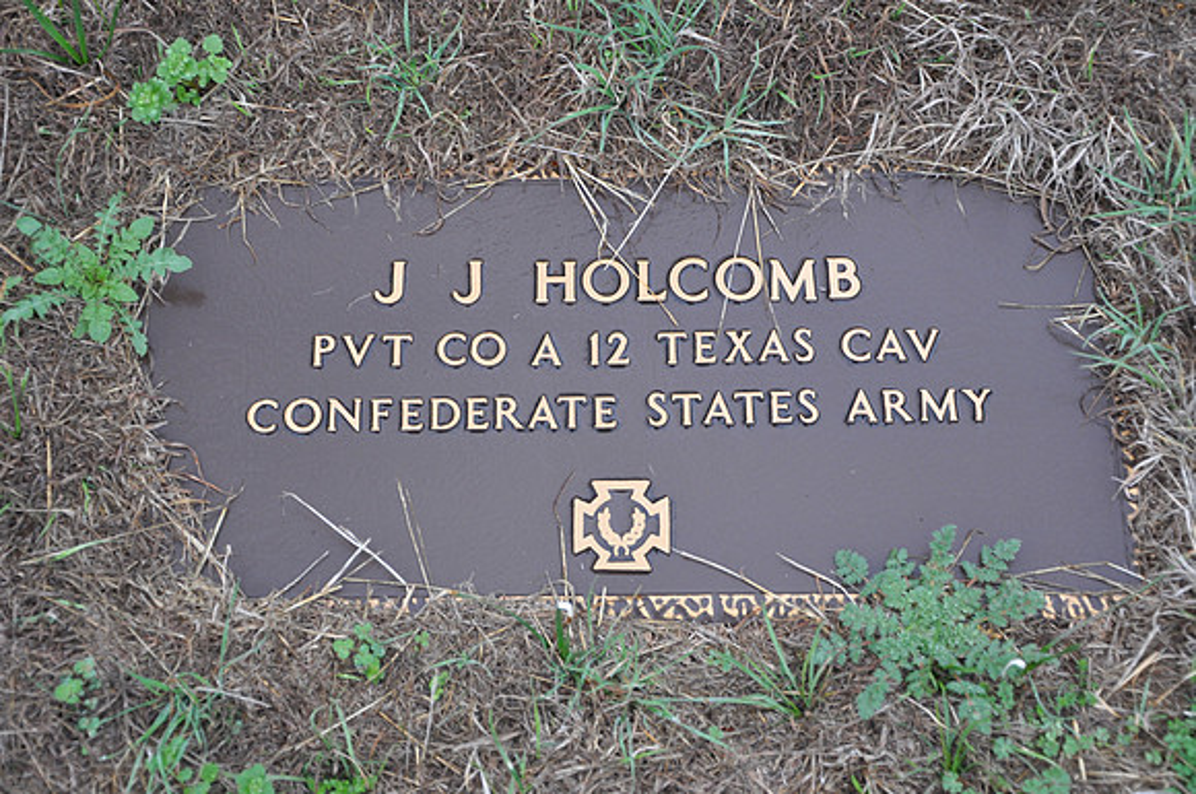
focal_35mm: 68
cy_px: 397
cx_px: 598
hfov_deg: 29.9
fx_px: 2239
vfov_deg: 20.1
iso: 400
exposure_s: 1/25
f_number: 5
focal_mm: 45
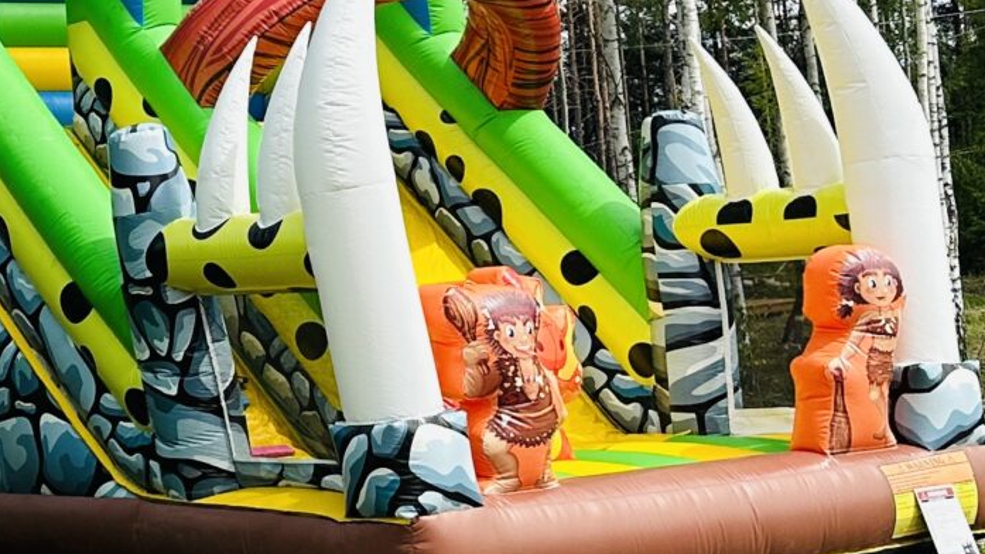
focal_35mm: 96
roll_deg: -1.7
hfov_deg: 20.8
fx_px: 2507
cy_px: -48
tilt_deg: +8.1
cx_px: -188
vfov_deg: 12.4
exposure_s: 1/5000
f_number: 1.78
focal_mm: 6.86
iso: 80
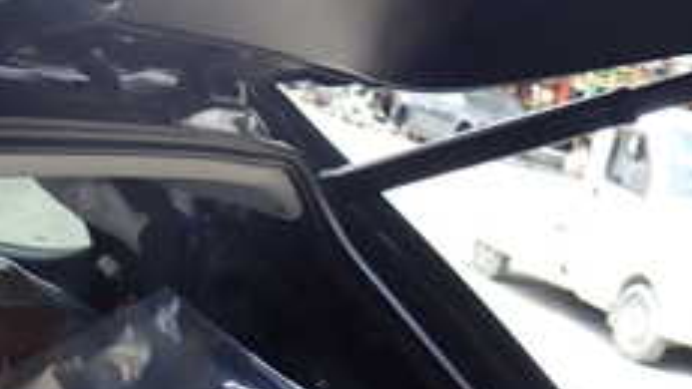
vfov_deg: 13.8
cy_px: -96
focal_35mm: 85
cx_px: 270
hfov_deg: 25.0
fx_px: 1560
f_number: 6.3
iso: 100
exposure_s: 1/40
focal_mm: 5.4
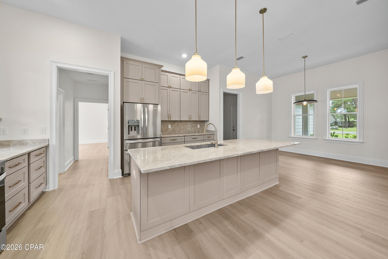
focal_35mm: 12
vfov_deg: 90.1
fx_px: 129
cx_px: 194
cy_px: 130
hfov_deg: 112.6
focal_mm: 12
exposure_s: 1/15
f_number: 7.1
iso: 1000
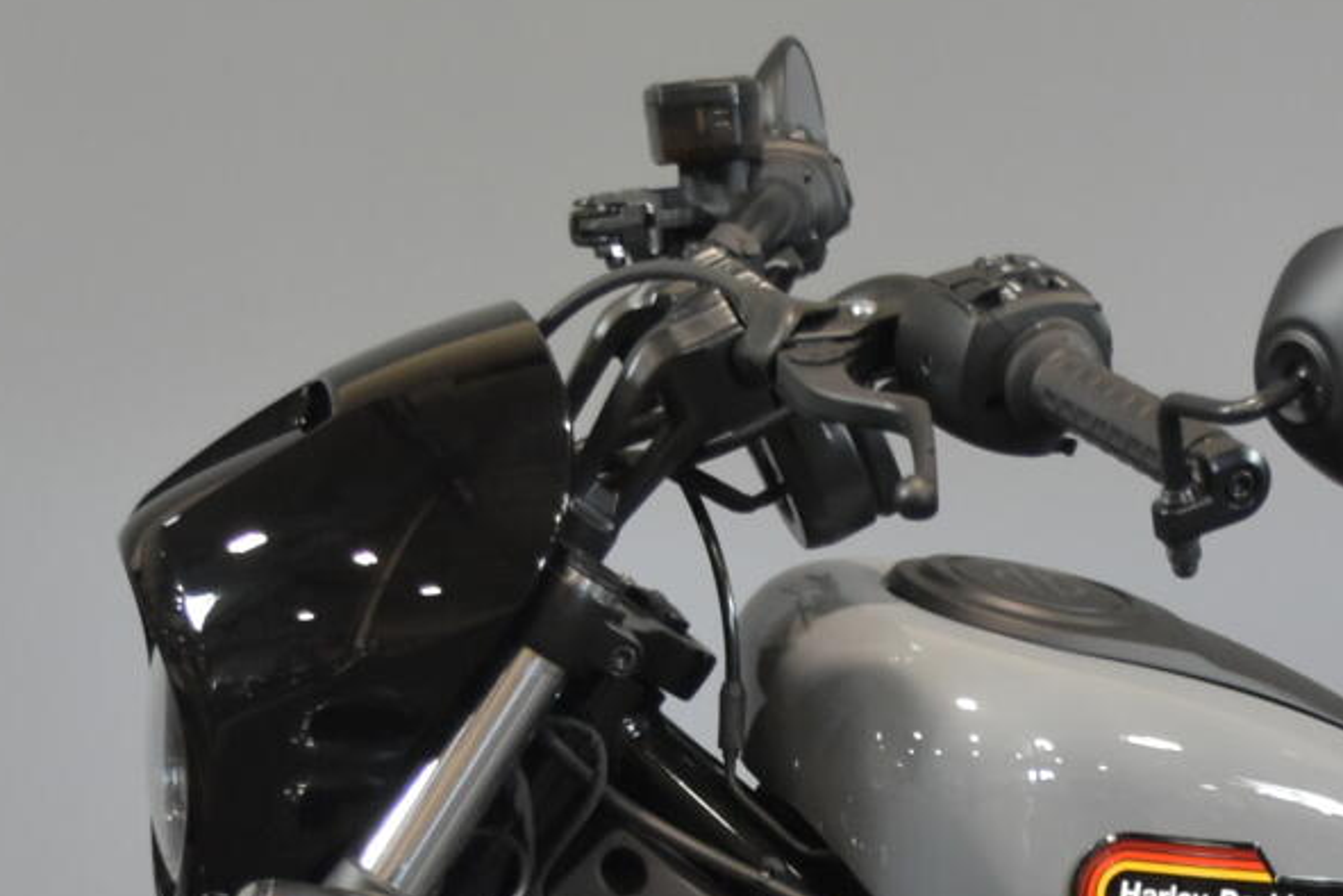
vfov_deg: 10.2
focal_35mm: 132
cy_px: 1102
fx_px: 4924
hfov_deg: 15.4
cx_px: 1041
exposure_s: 1/30
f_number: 4.2
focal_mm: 26
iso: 1100
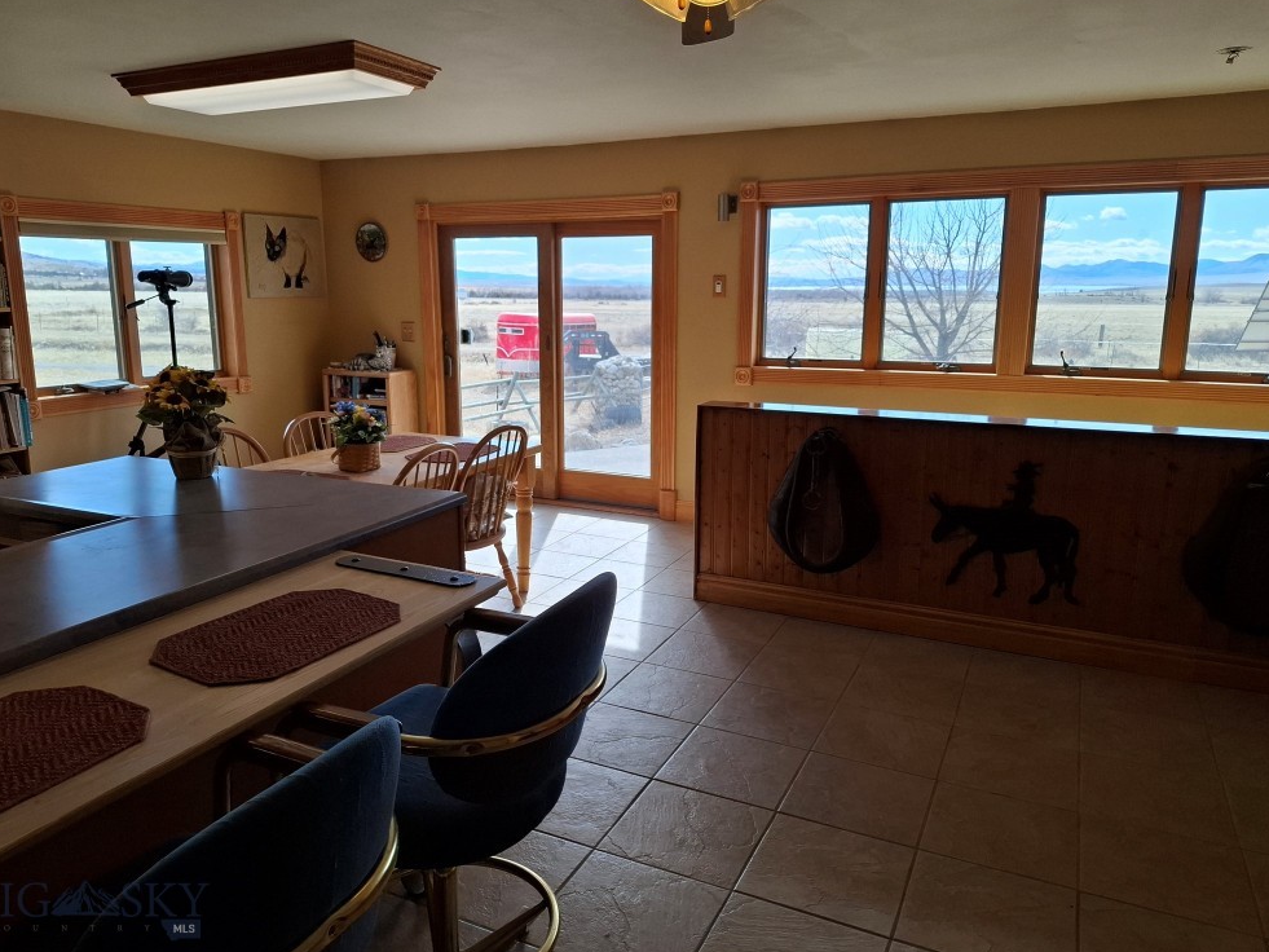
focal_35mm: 24
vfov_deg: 56.8
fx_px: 880
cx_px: 620
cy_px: 459
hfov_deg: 71.6
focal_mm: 5.54
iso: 50
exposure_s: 1/372
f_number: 1.8
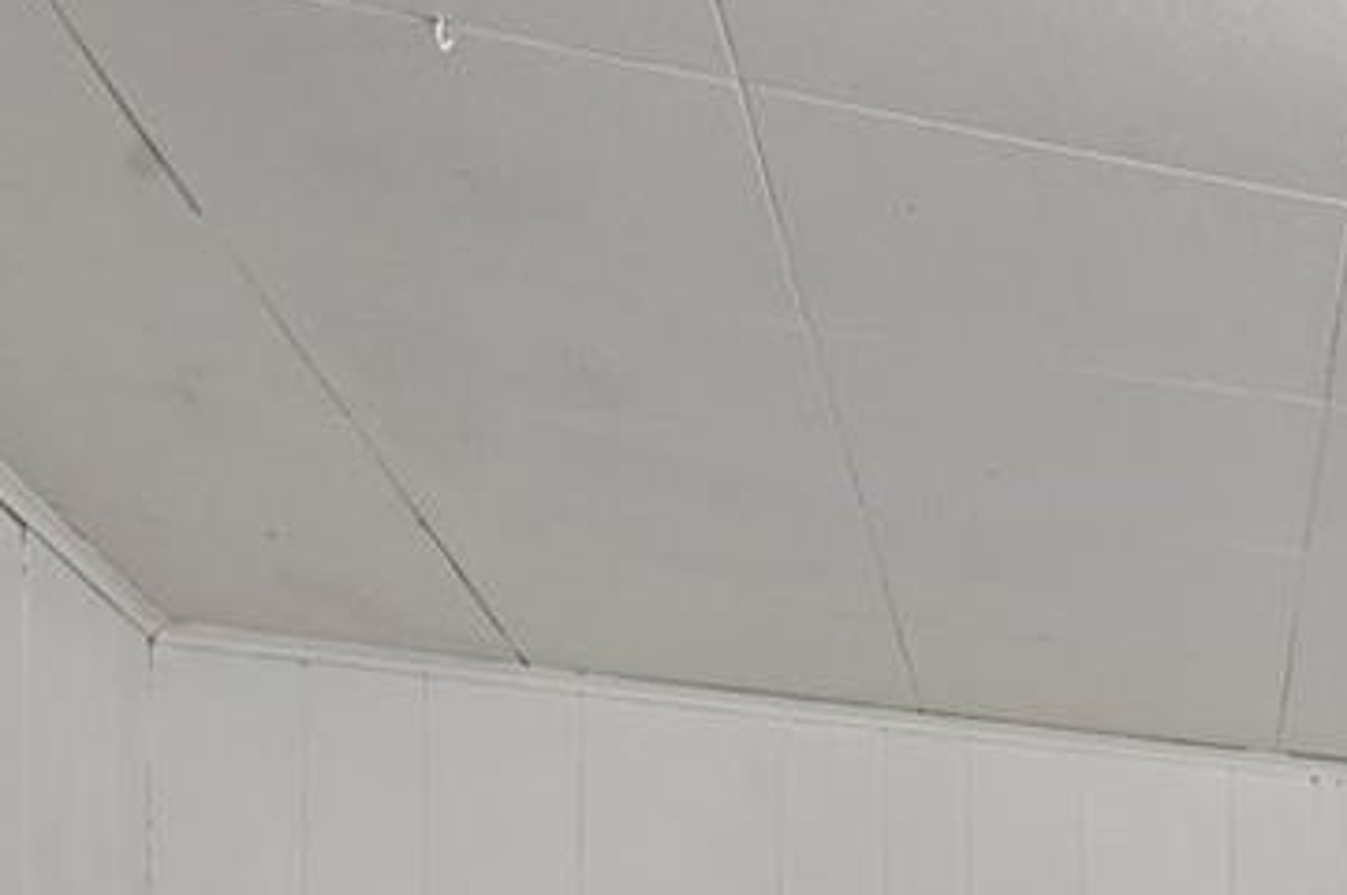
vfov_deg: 16.7
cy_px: 1495
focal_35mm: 71
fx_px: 2654
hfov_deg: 20.2
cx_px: 2440
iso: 400
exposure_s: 1/3.33
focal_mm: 16
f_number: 10
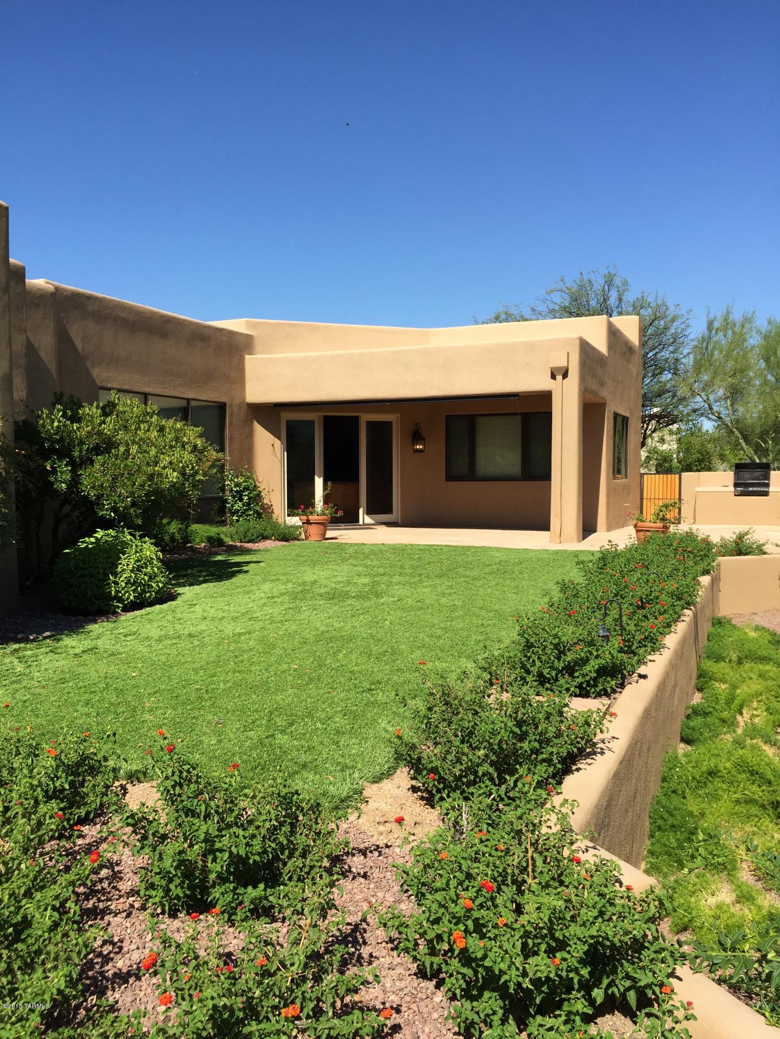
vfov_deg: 61.7
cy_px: 520
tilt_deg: -4.2
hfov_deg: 48.2
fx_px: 871
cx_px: 390
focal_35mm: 29
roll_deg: +0.4
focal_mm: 4.15
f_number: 2.2
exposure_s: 1/1721
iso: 32
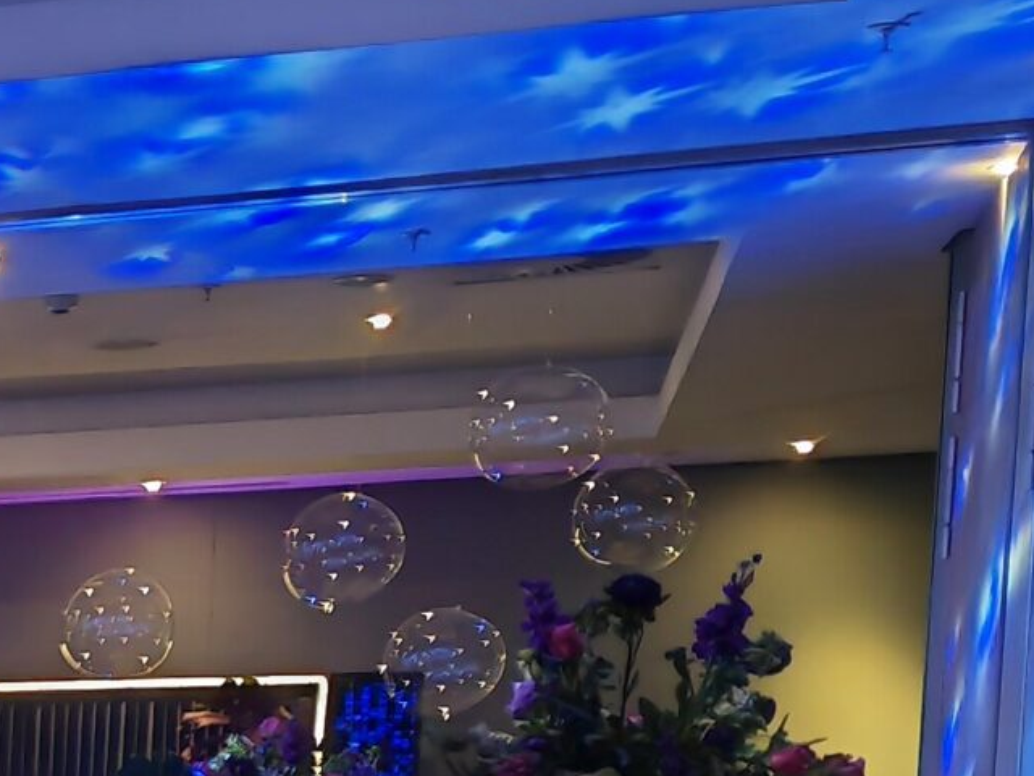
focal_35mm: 108
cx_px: -821
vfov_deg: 12.7
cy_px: 1322
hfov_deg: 15.6
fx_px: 3226
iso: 500
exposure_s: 1/100
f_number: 1.8
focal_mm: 5.53
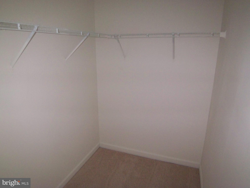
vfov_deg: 58.9
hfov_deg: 73.9
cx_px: 125
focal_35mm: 23
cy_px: 94
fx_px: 166
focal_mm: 3.8
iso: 200
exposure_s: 1/30
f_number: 2.8
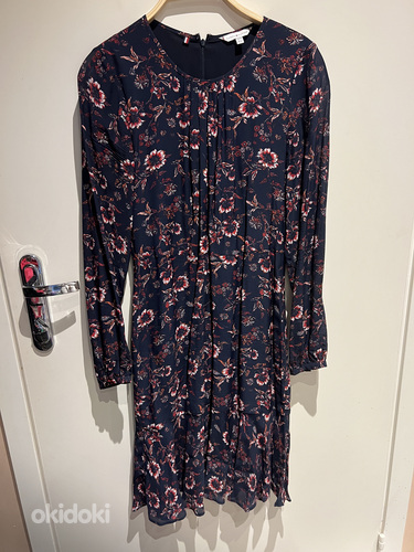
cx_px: 207
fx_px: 415
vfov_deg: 67.3
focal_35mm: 26
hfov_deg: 53.1
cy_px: 276
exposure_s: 1/50
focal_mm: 5.7
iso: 400
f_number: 1.5
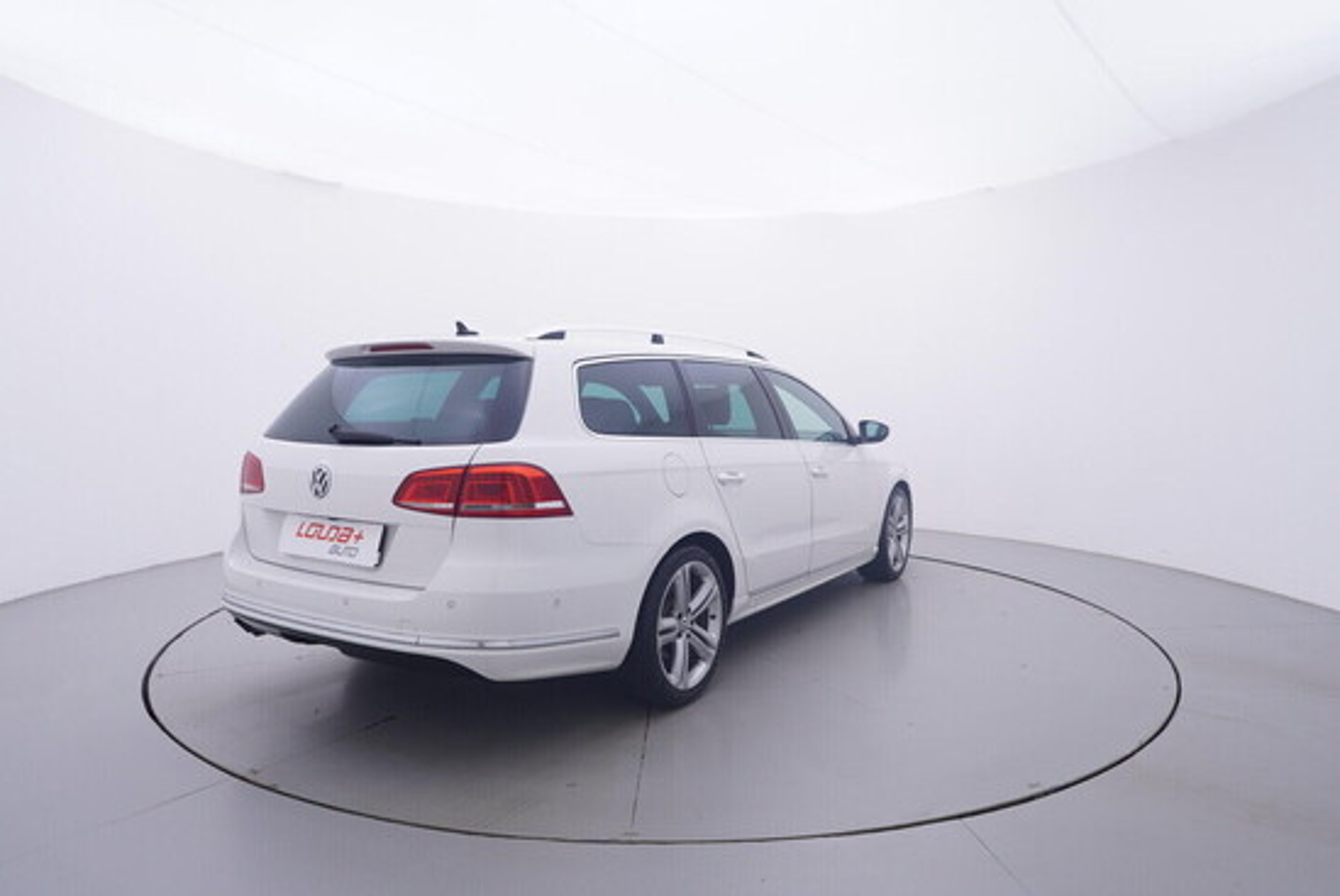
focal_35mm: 22
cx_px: 670
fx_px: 838
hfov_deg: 77.3
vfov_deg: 56.2
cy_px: 448
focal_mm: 15
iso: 200
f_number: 5
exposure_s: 1/80
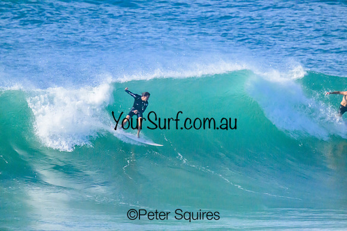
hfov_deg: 2.6
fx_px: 7713
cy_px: 116
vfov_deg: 1.7
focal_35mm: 800
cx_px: 174
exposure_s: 1/2500
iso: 16000
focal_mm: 800
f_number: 11
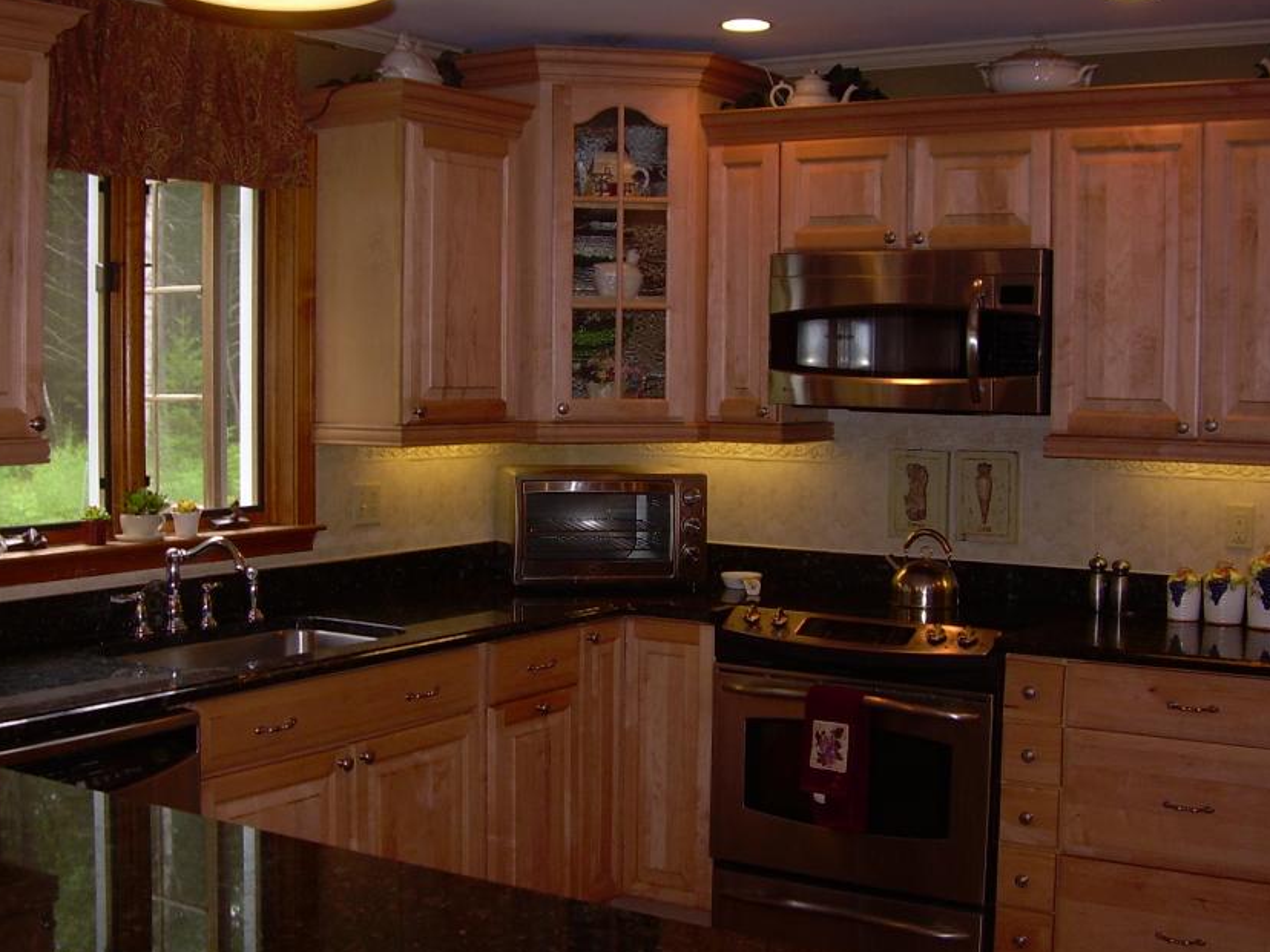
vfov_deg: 30.9
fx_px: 1724
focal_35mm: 47
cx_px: 614
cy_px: 422
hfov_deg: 40.4
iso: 55
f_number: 2.8
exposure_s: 1/60
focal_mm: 6.3
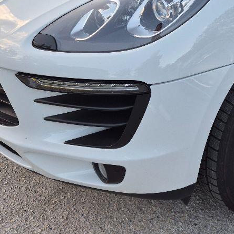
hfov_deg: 29.2
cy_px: 10
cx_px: 231
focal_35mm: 55
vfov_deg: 29.4
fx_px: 421
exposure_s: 1/180
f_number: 1.8
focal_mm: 5.4
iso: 32
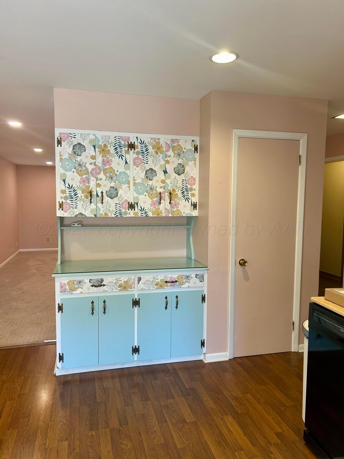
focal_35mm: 26
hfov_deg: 53.1
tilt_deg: -5.6
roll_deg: -0.5
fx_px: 345
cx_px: 172
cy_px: 230
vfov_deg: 67.3
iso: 100
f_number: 1.5
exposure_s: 1/120
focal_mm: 5.7
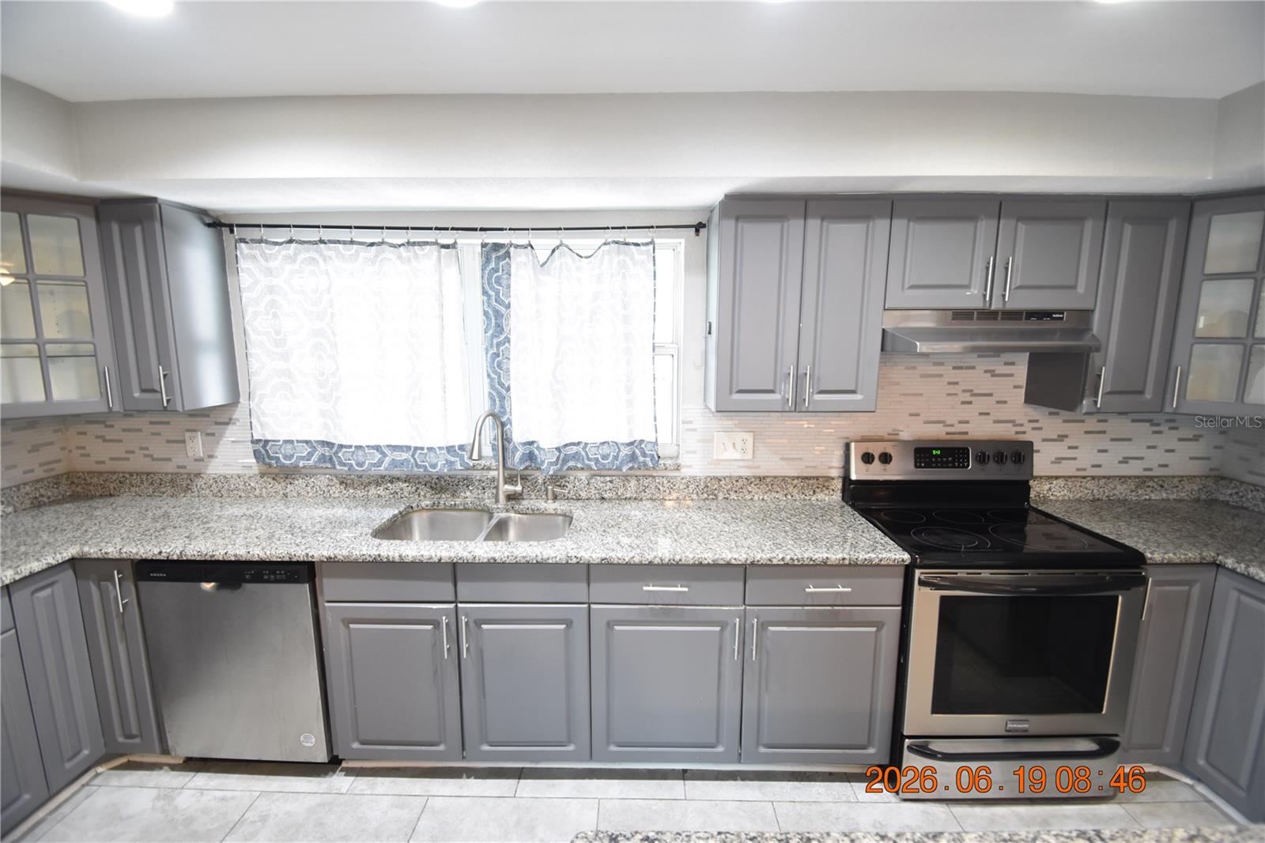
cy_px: 422
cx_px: 632
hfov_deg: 100.4
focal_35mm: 15
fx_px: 527
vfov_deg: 77.3
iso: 800
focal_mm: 10
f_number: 3.5
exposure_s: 1/30
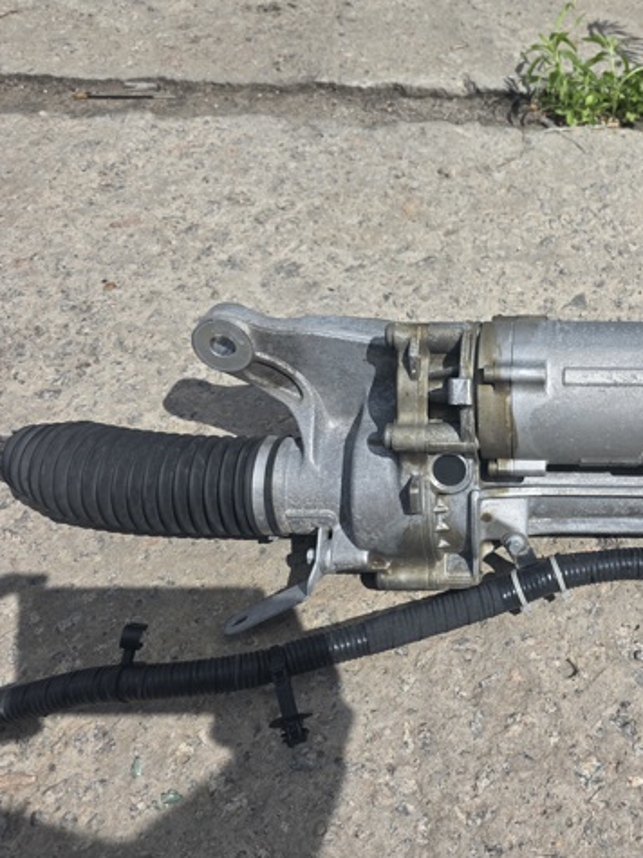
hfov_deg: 42.4
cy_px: 428
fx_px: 768
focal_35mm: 31
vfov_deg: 58.4
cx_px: 556
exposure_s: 1/7944
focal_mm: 6.3
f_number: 1.7
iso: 64
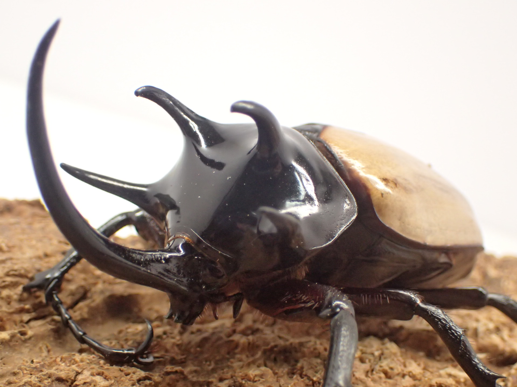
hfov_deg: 33.8
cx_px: 258
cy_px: 194
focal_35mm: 57
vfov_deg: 25.7
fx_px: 851
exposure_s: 1/200
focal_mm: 10.29
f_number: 3.5
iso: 800
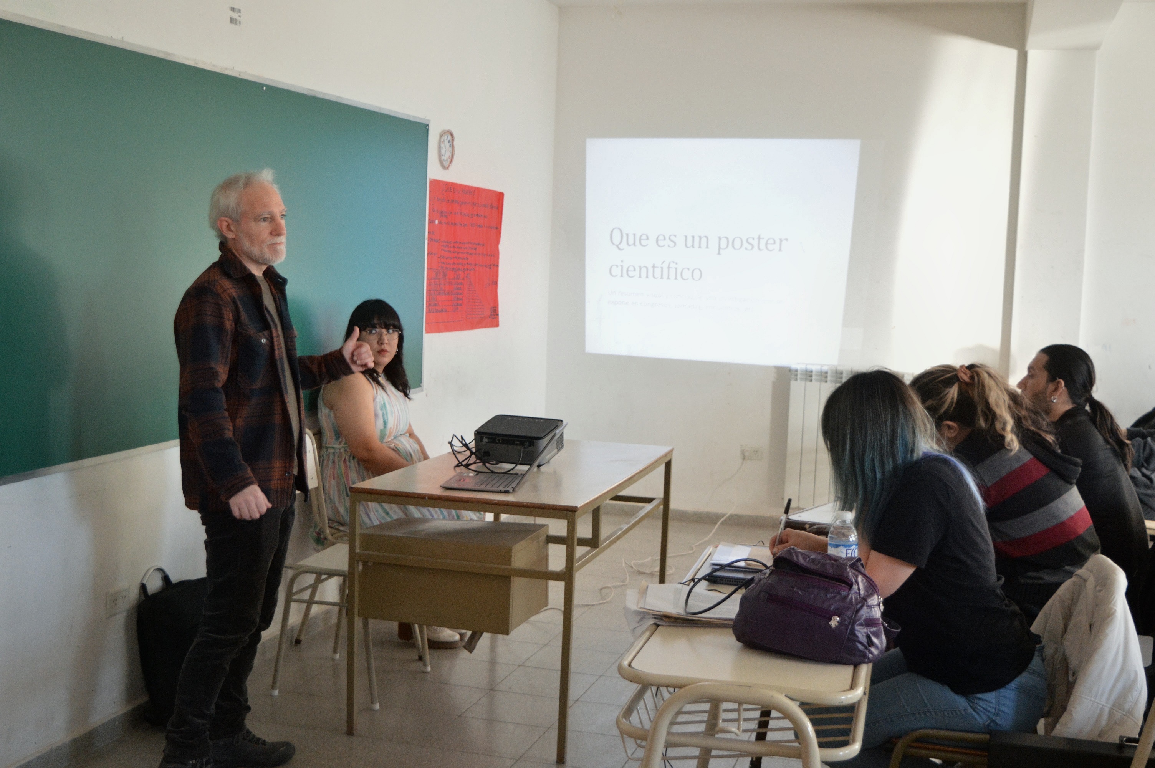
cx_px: 578
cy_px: 384
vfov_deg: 30.8
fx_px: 1394
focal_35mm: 44
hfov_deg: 45.0
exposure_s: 1/80
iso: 1600
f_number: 4.2
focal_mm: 29
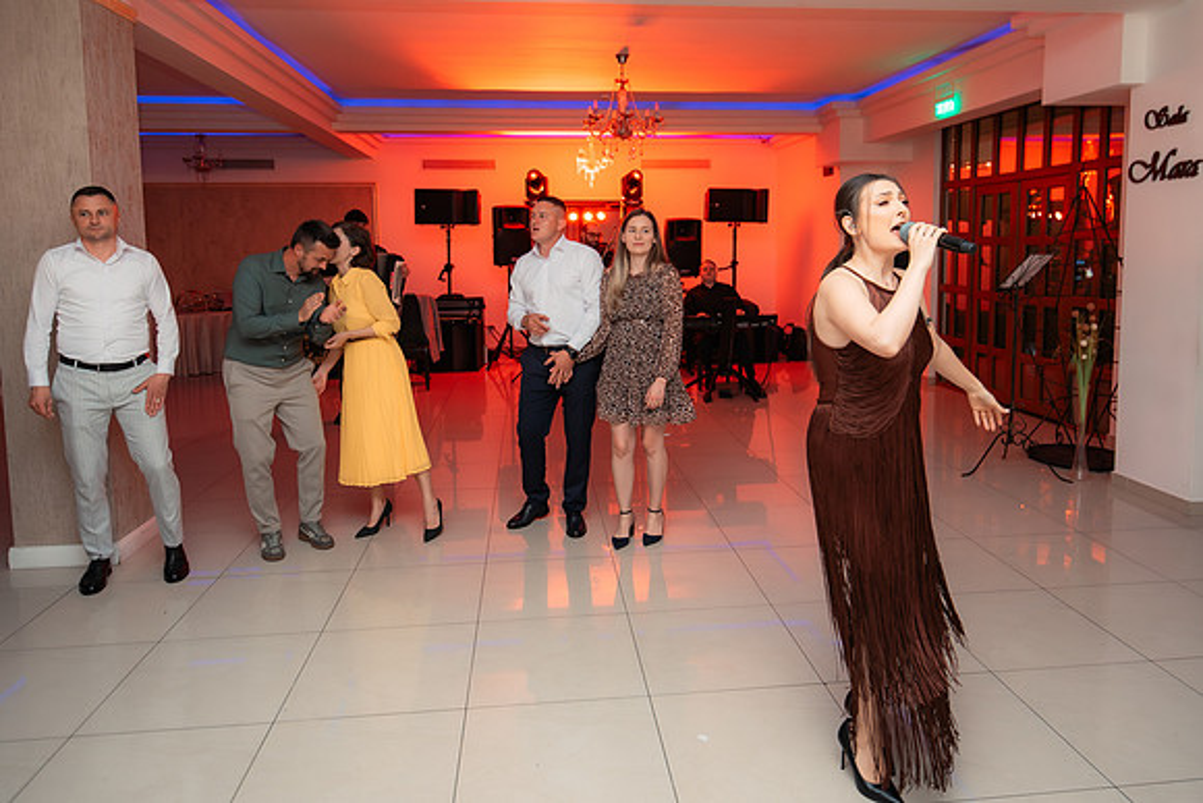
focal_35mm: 23
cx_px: 604
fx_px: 779
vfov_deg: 54.2
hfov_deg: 75.4
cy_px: 328
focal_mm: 19
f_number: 2.8
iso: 1600
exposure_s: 1/200
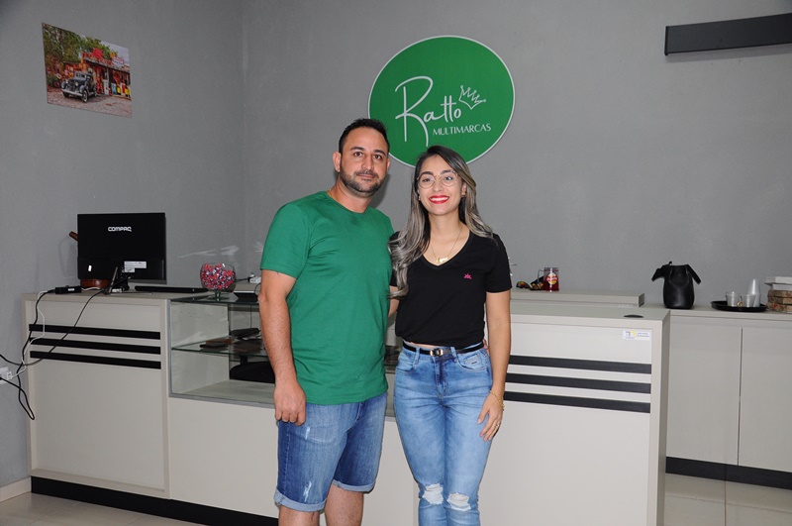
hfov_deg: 57.3
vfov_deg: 39.9
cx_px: 396
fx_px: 725
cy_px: 263
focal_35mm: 33
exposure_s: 1/40
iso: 640
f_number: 6.3
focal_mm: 22
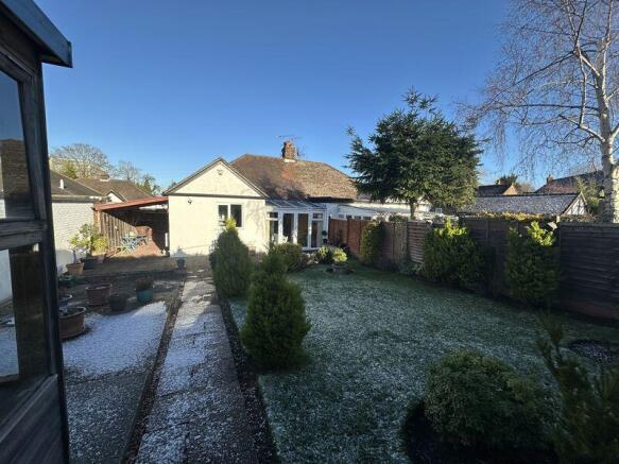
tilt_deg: -5.6
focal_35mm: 14
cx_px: 310
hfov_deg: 102.1
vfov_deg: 85.7
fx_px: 250
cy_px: 232
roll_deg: -1.7
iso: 50
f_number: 2.2
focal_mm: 2.22
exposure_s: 1/1103
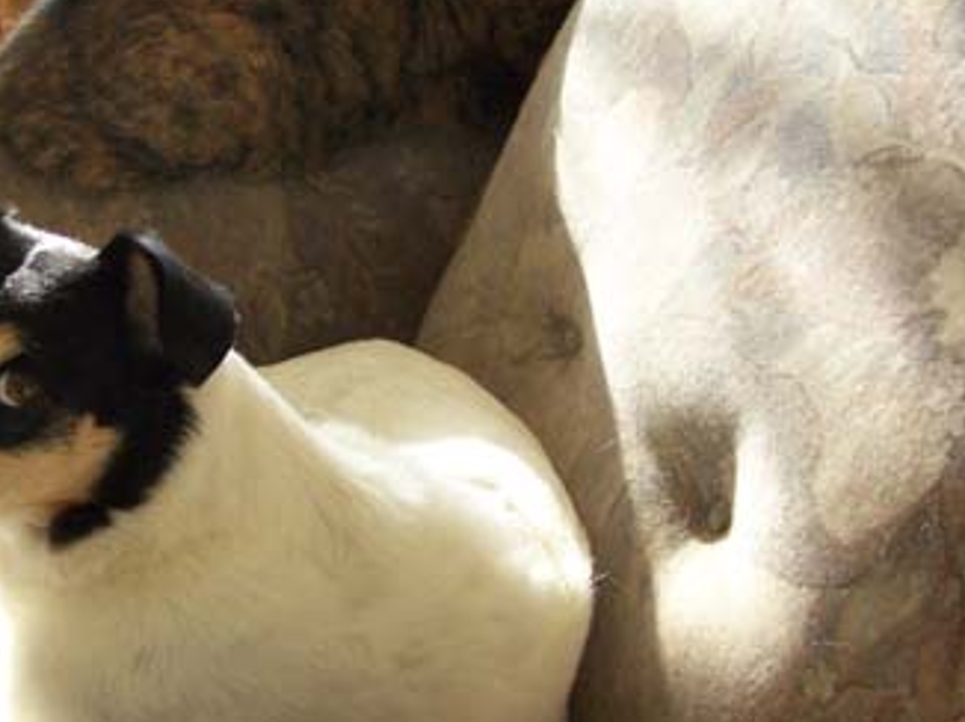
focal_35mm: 70
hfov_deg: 27.4
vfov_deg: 21.0
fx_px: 1950
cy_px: 317
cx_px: 246
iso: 160
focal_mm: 6.3
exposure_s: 1/100
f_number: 2.8
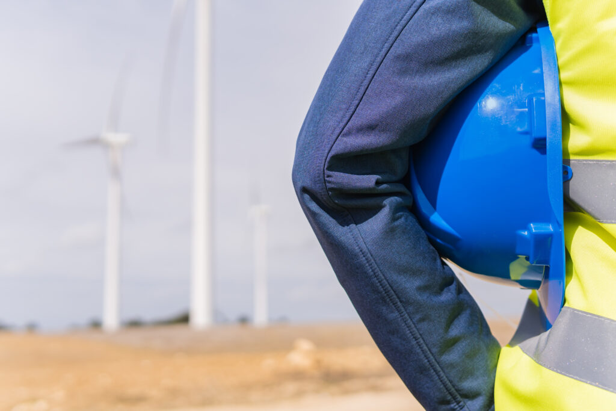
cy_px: 206
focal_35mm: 45
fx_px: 770
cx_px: 308
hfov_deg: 43.6
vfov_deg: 29.9
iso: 160
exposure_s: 1/4000
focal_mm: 30
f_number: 2.8
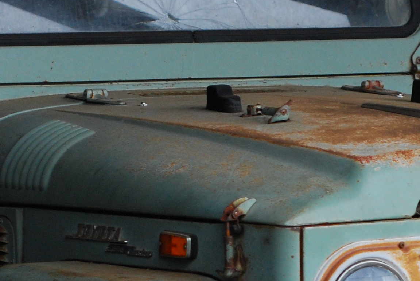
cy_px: 281
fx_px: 2943
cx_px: 275
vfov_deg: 5.5
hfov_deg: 8.2
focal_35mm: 252
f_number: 3.5
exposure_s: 1/125
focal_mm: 50
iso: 400
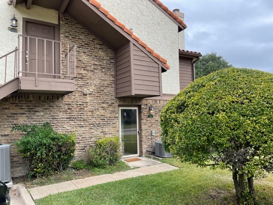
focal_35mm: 26
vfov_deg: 53.1
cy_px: 102
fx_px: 205
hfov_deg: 67.3
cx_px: 136
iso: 32
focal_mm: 4.2
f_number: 1.6
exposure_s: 1/1024
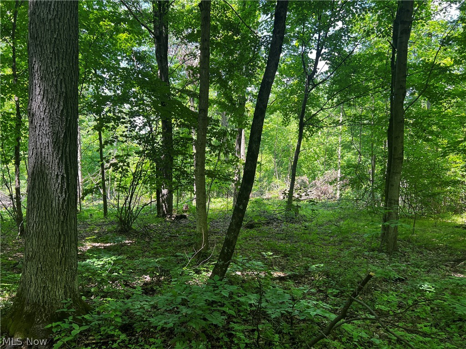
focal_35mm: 26
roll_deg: +0.1
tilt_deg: +1.1
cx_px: 233
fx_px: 350
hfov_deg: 67.3
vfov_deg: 53.1
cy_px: 174
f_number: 1.5
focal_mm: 5.7
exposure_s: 1/180
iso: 40
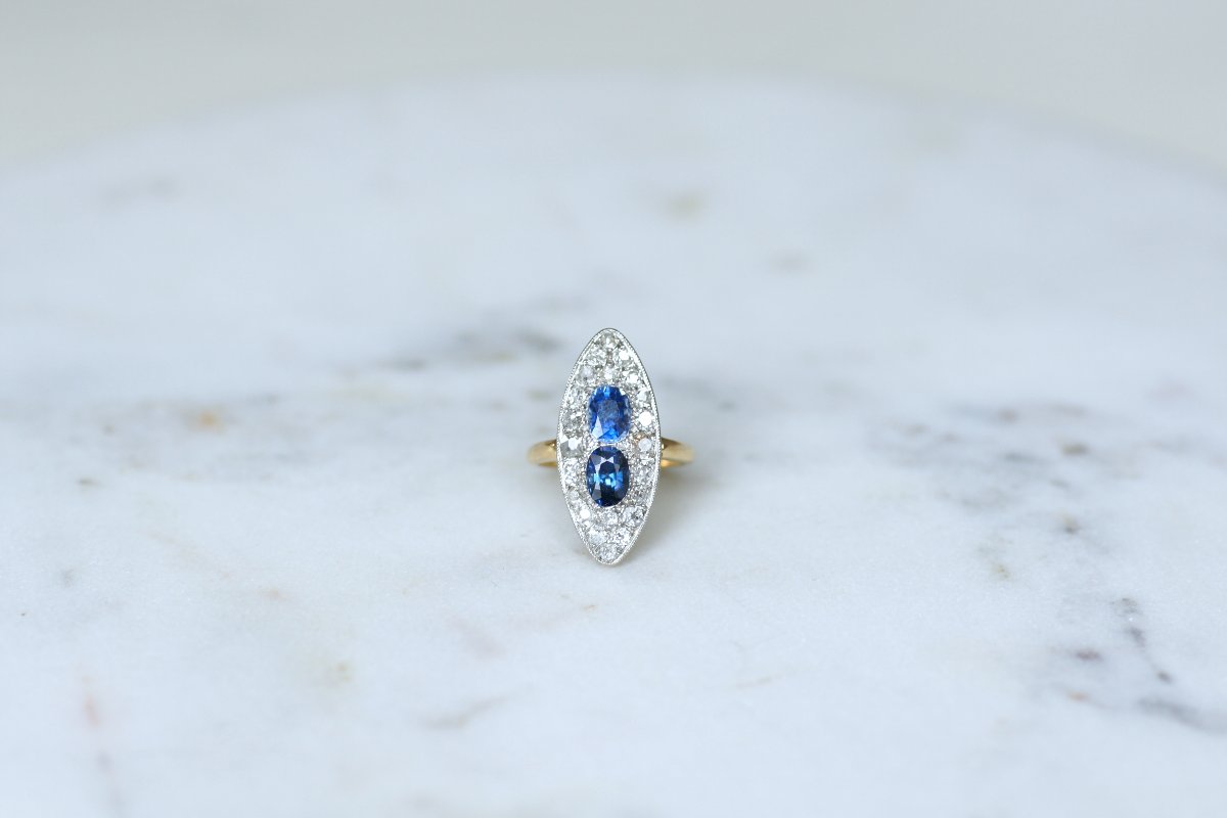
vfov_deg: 13.0
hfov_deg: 19.5
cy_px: 409
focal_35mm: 105
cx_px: 614
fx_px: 3578
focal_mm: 70
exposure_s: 1/125
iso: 200
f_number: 4
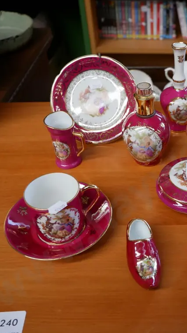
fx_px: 388
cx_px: 175
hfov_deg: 26.0
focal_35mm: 44
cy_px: 167
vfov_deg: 46.4
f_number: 4
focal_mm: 15
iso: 800
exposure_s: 1/60
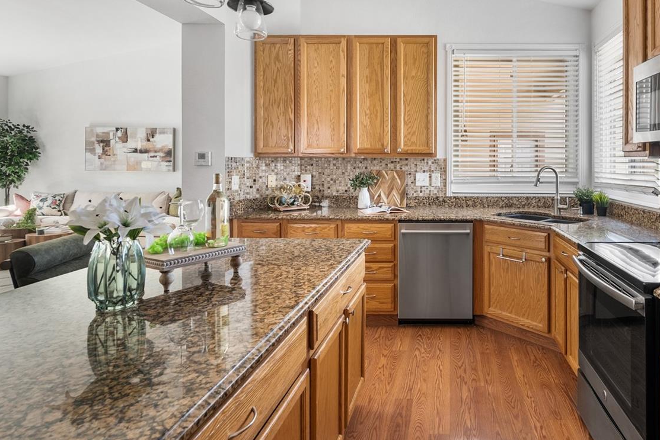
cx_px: 444
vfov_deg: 54.5
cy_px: 163
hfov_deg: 73.6
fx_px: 422
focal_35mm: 23
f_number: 8
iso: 200
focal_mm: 16
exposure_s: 1.6
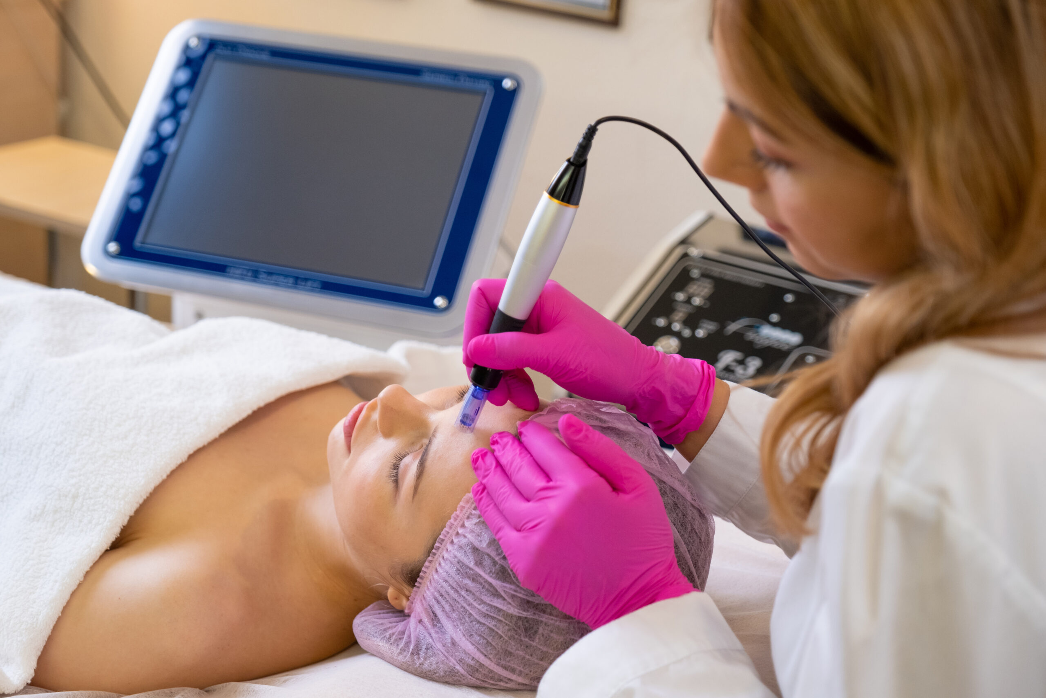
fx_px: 1685
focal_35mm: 58
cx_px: 523
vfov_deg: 23.4
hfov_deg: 34.5
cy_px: 349
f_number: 2.8
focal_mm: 38.8
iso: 800
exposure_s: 1/160
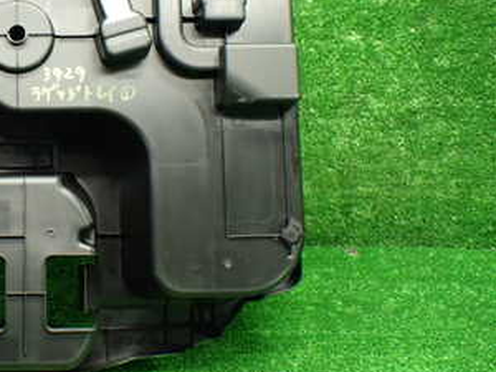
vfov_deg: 24.2
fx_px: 860
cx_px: 7
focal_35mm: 60
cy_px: 107
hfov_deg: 30.1
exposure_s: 1/60
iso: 800
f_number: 2.3
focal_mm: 5.4
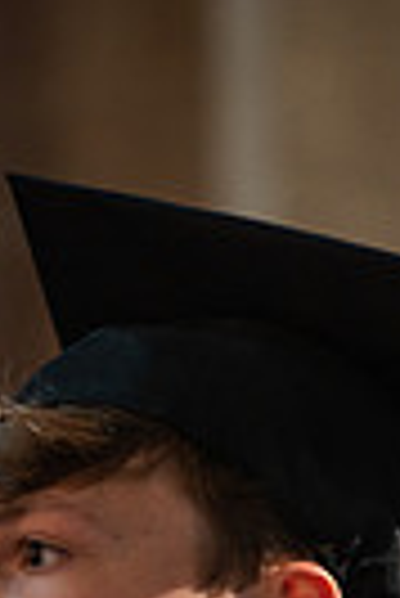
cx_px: 128
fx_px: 4771
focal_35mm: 287
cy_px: 935
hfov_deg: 4.8
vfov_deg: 7.0
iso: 1000
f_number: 1.6
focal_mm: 85
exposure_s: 1/200
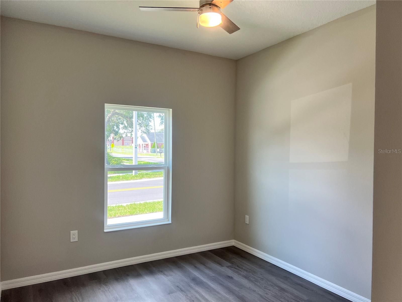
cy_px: 151
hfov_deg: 67.3
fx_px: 302
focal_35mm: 26
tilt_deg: -0.9
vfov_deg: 53.1
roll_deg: -0.8
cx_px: 201
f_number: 1.5
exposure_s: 1/120
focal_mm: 5.7
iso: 100
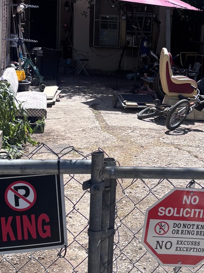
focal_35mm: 66
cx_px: 124
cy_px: 117
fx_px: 519
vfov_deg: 29.4
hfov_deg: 22.2
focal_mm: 5.96
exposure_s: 1/1751
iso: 50
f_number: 1.6
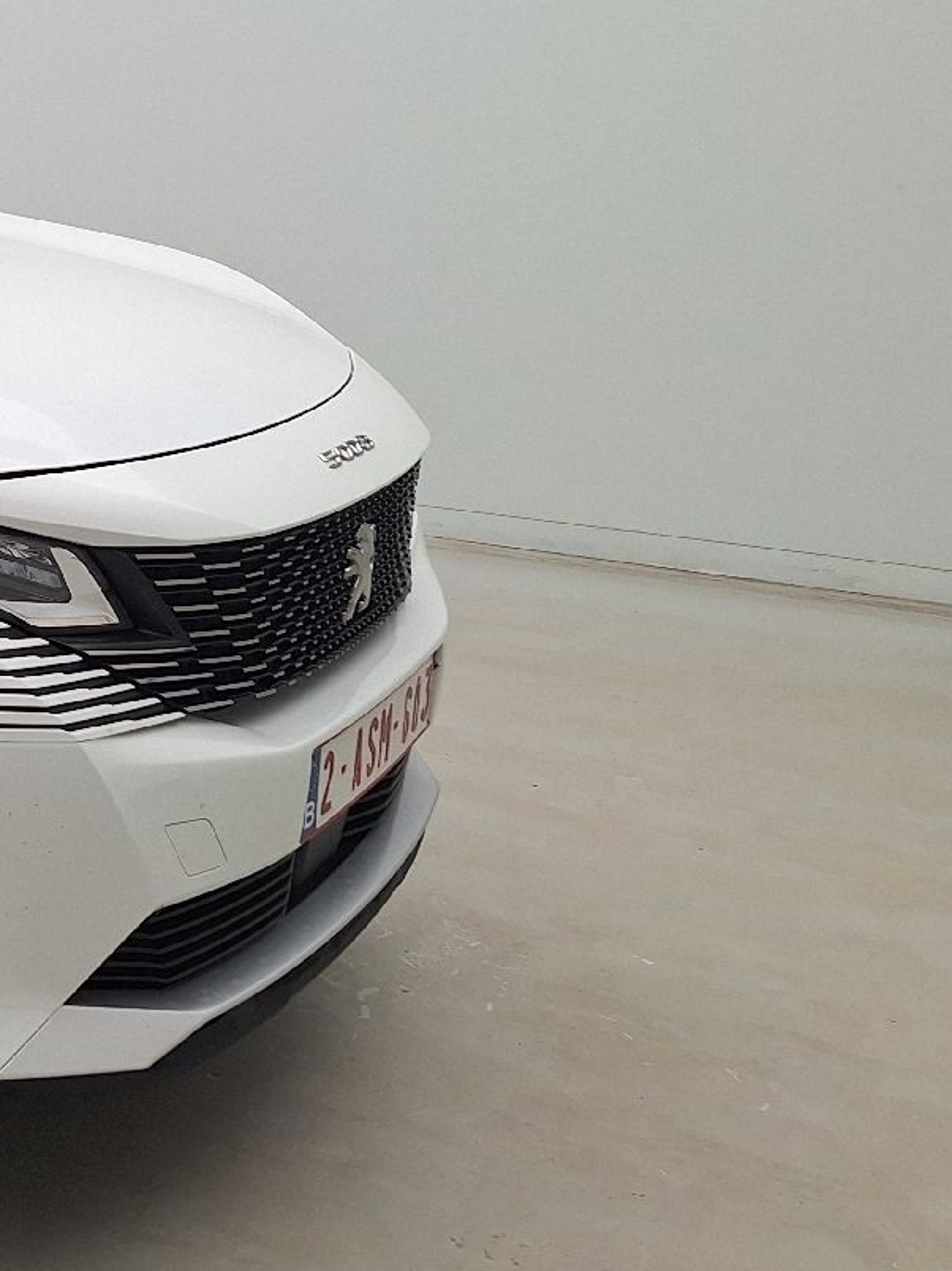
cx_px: -531
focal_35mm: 55
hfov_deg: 21.6
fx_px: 2017
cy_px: 448
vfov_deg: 34.7
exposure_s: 1/120
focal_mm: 5.54
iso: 40
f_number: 1.8
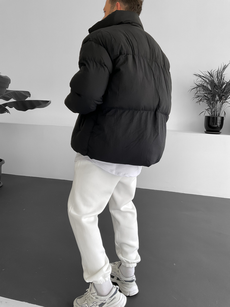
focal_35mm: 29
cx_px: 115
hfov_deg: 48.2
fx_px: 257
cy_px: 154
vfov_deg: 61.7
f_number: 1.8
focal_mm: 3
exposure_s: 1/120
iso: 50
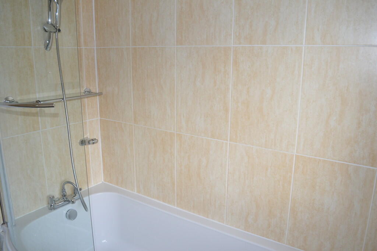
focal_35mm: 27
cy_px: 126
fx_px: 283
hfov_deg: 67.4
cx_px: 188
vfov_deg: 47.9
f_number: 6.3
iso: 800
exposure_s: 1/200
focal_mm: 18
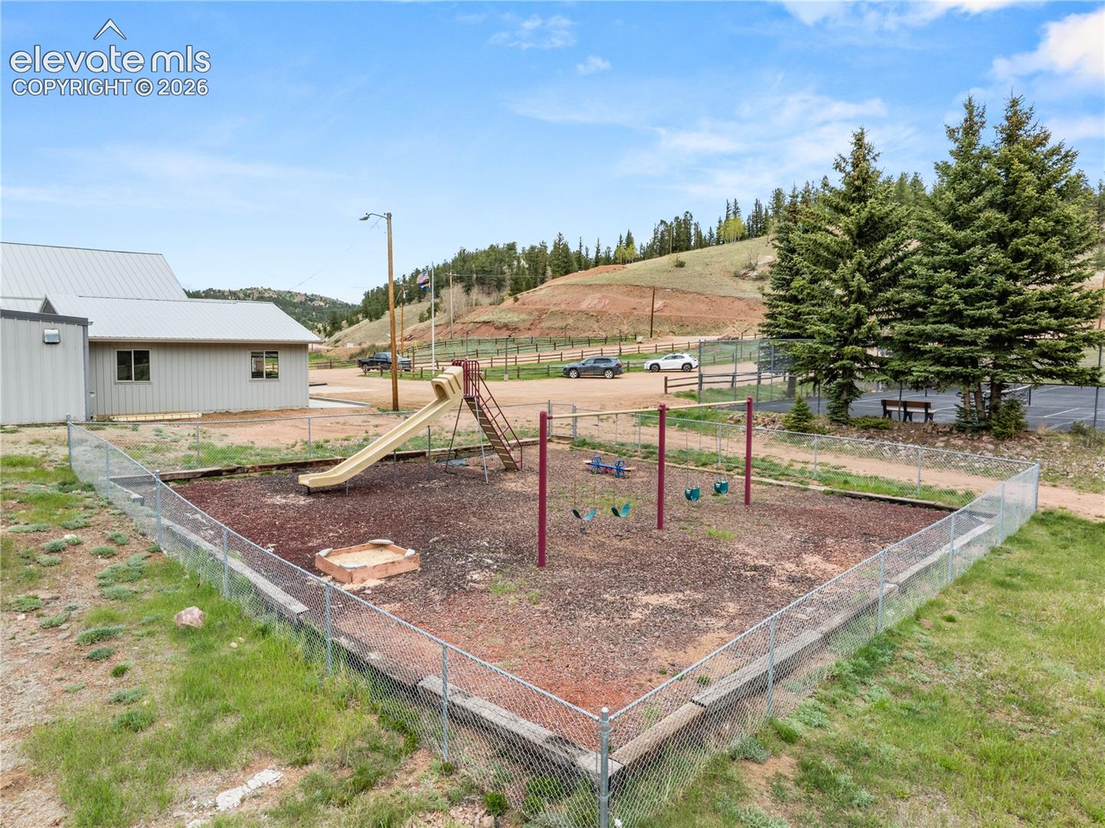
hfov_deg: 71.6
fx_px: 766
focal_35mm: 24
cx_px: 552
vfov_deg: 56.8
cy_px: 414
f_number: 8
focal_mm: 12.29
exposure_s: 1/160
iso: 100
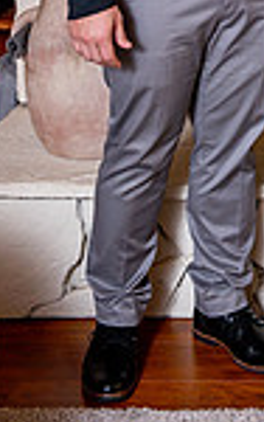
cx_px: 385
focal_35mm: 122
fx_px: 1402
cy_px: -203
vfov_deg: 15.8
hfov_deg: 10.4
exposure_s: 1/200
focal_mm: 40
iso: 500
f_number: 5
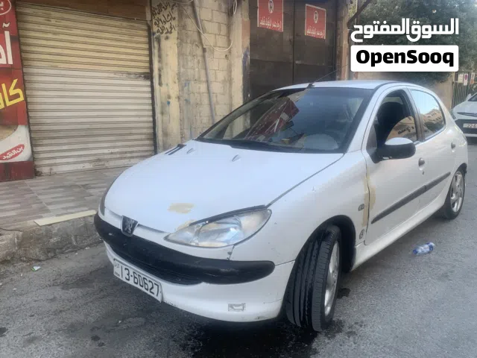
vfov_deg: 53.1
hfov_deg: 67.3
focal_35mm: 26
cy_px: 179
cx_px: 238
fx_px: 358
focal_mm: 4.25
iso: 25
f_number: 1.8
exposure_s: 1/156
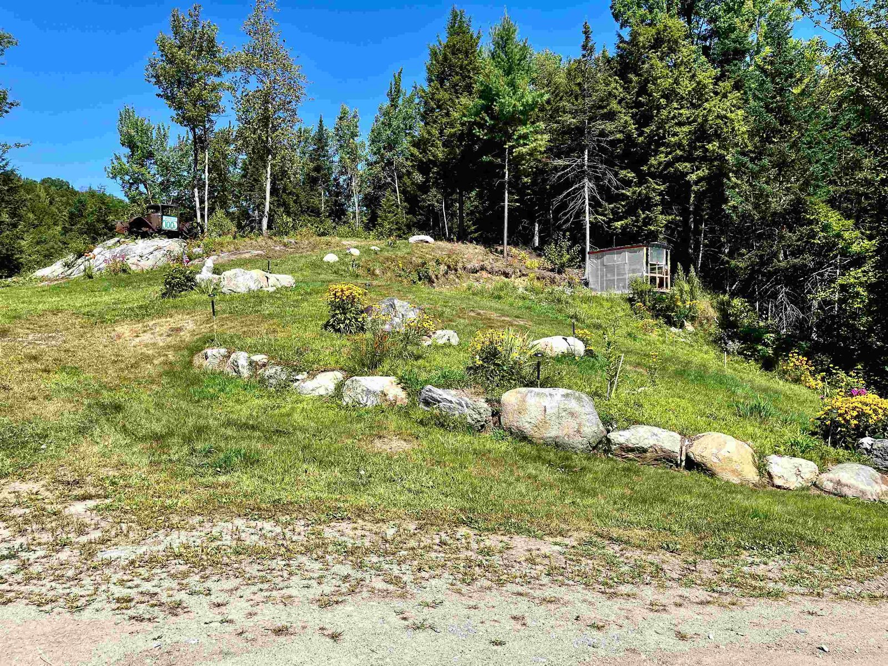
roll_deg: +0.9
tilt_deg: +0.2
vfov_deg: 53.1
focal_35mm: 26
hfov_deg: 67.3
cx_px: 444
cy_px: 333
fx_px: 667
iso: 50
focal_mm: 5.1
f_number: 1.6
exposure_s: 1/2571
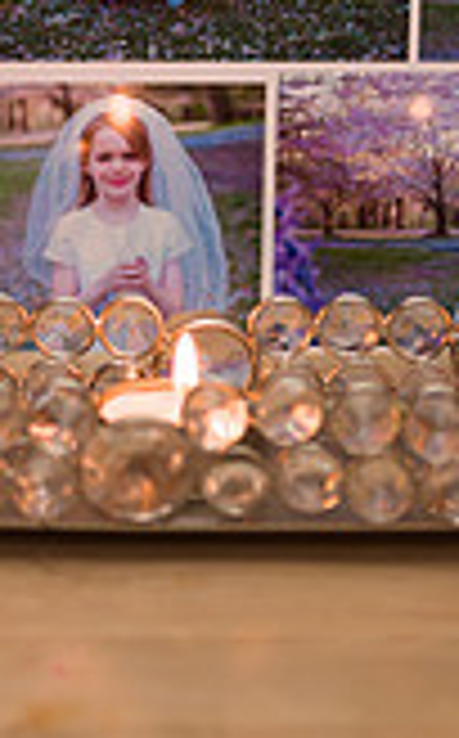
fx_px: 3475
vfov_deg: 11.9
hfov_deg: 7.5
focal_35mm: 173
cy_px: -108
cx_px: -72
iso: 400
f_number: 3.2
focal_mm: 48
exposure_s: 1/200
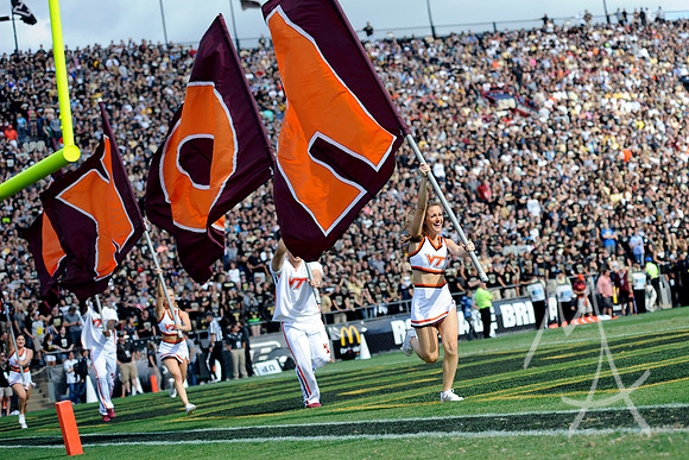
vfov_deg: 18.2
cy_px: 230
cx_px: 344
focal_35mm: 75
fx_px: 1436
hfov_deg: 27.0
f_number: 3.2
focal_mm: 75
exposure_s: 1/2000
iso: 320
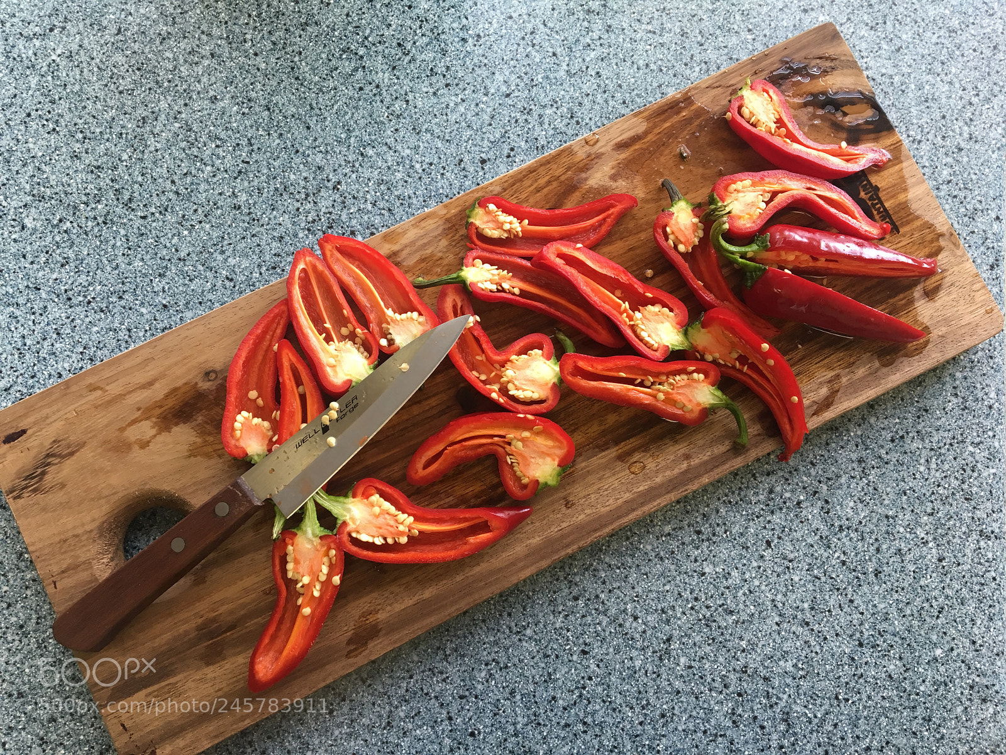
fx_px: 843
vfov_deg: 48.2
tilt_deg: -82.5
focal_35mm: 29
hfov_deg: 61.7
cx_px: 503
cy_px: 378
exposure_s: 1/30
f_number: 2.2
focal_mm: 4.15
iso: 64
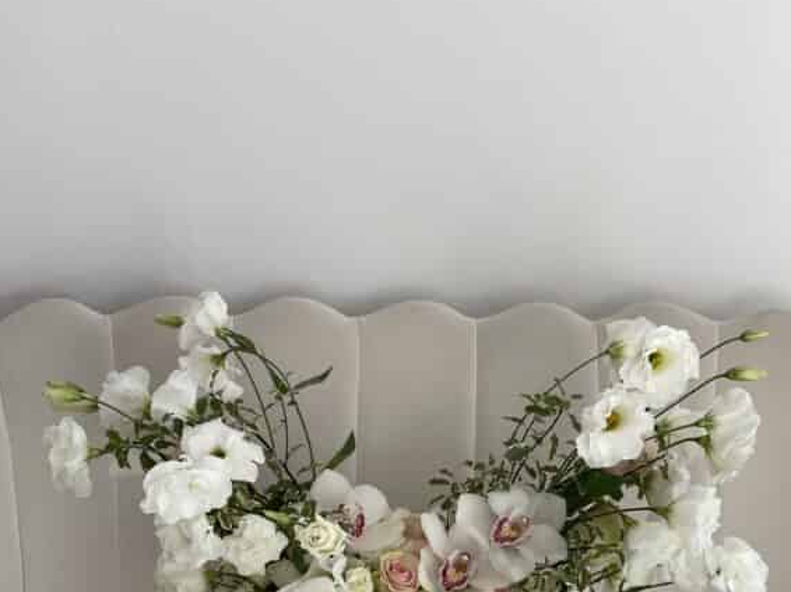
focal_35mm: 86
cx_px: 396
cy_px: 364
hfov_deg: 22.8
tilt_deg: -15.3
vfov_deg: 17.1
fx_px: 1964
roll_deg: -1.5
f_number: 2.2
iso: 25
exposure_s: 1/314
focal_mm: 7.5
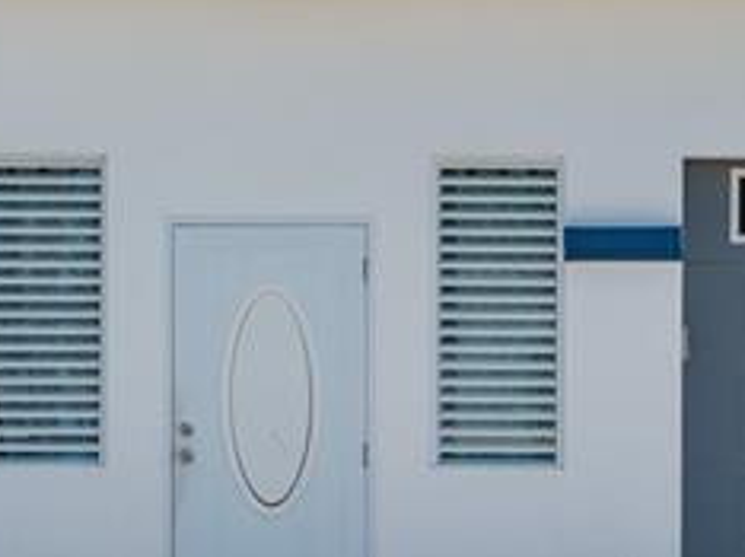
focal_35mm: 147
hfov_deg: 13.3
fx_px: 3160
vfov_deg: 10.1
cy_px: 236
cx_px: 664
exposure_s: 1/400
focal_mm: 35
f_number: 8
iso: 320
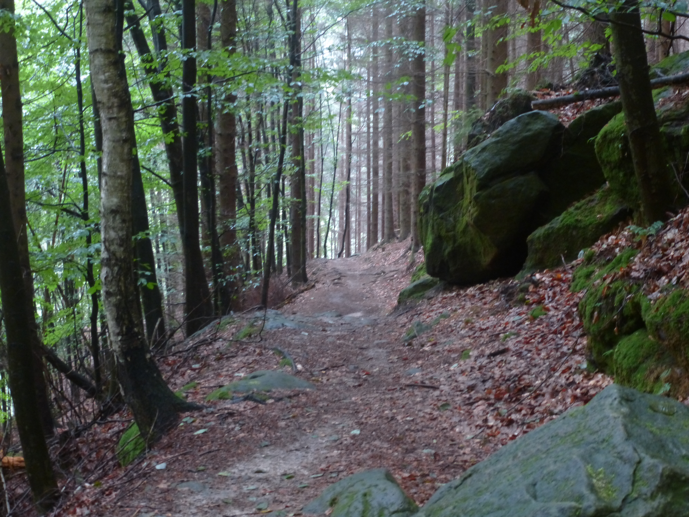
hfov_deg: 31.7
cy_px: 258
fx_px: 1214
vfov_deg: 24.0
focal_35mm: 61
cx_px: 344
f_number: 4.5
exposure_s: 1/6
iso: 400
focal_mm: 10.9
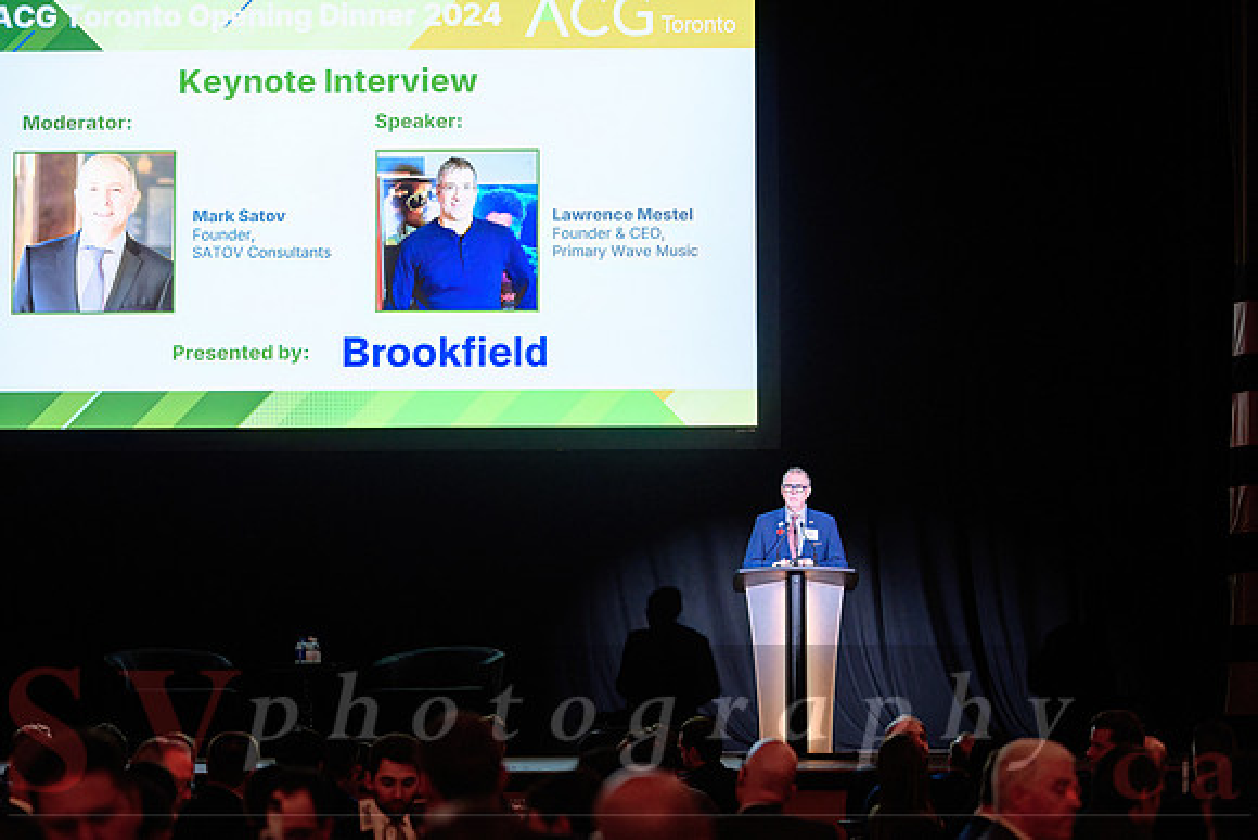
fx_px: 3845
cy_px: 420
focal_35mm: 110
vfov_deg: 12.5
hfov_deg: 18.6
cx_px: 629
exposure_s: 1/125
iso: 1600
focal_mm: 110
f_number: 2.8
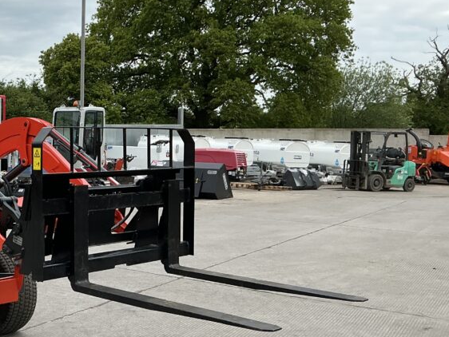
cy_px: 183
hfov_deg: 35.4
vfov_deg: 28.6
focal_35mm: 51
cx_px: 50
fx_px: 662
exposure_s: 1/580
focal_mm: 3
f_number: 1.8
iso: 25
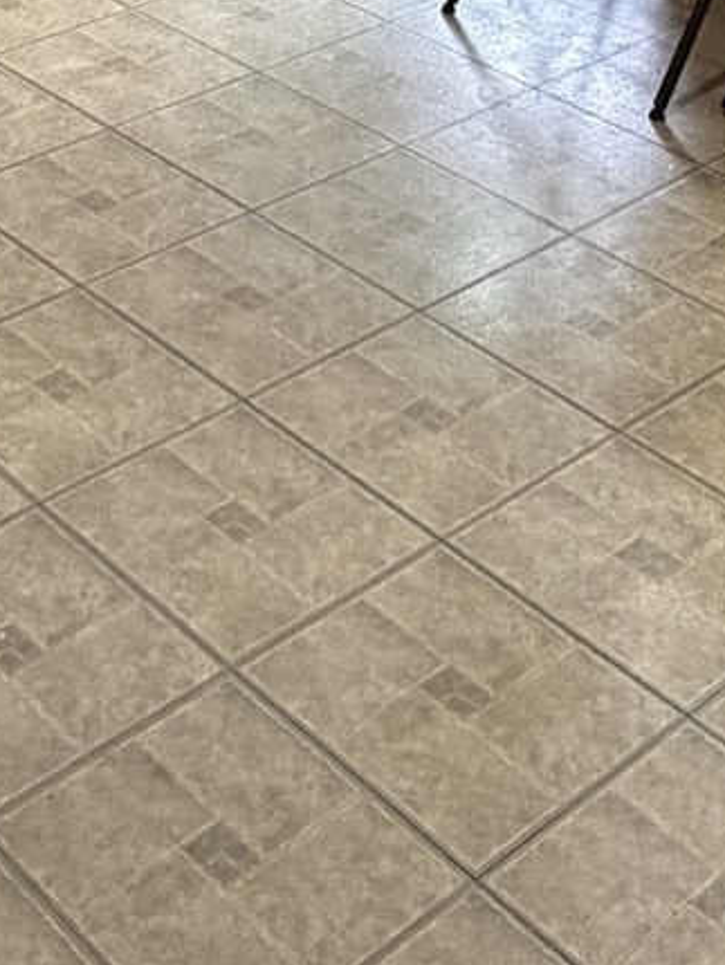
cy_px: -575
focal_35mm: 75
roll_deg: -0.4
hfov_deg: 19.3
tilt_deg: -7.2
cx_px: 58
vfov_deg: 21.0
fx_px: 2092
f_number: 2.2
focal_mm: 2.22
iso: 500
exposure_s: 1/60
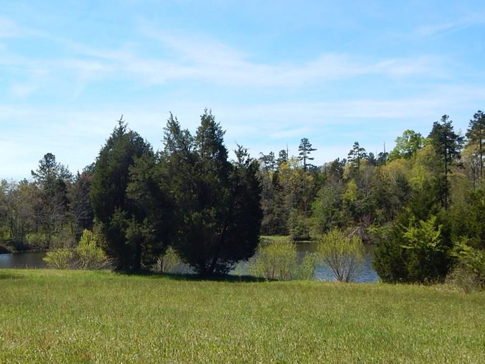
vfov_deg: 29.1
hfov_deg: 38.0
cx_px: 194
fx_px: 701
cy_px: 197
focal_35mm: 50
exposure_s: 1/1250
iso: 125
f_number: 3.4
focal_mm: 6.8
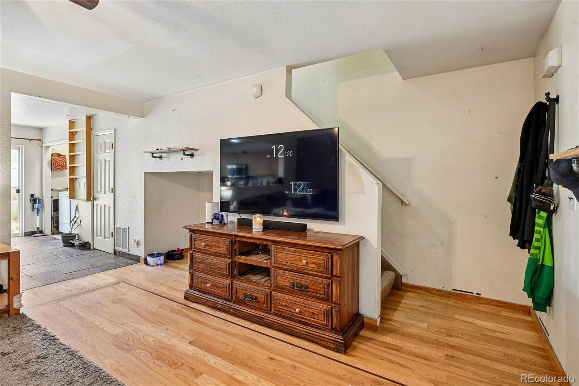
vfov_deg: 68.9
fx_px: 281
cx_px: 290
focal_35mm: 18
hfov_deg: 91.6
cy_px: 193
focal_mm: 17.5
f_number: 10
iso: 400
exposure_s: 1/1.67
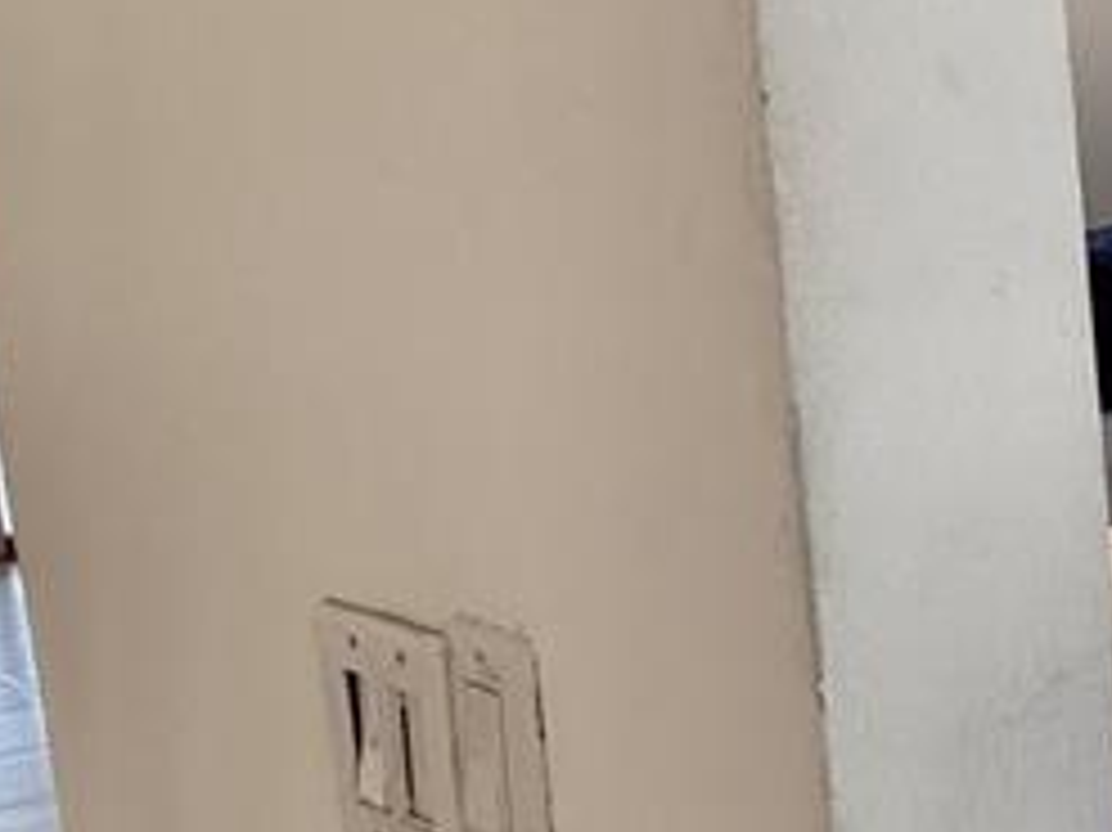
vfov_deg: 25.1
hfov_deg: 21.2
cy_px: 265
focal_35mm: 58
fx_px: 1862
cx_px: 2035
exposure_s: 1/120
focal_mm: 2.22
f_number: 2.2
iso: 125
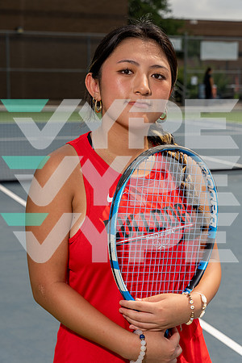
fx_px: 706
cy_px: 182
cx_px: 121
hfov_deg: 19.5
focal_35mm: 70
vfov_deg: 28.8
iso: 100
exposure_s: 1/250
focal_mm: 70
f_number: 8
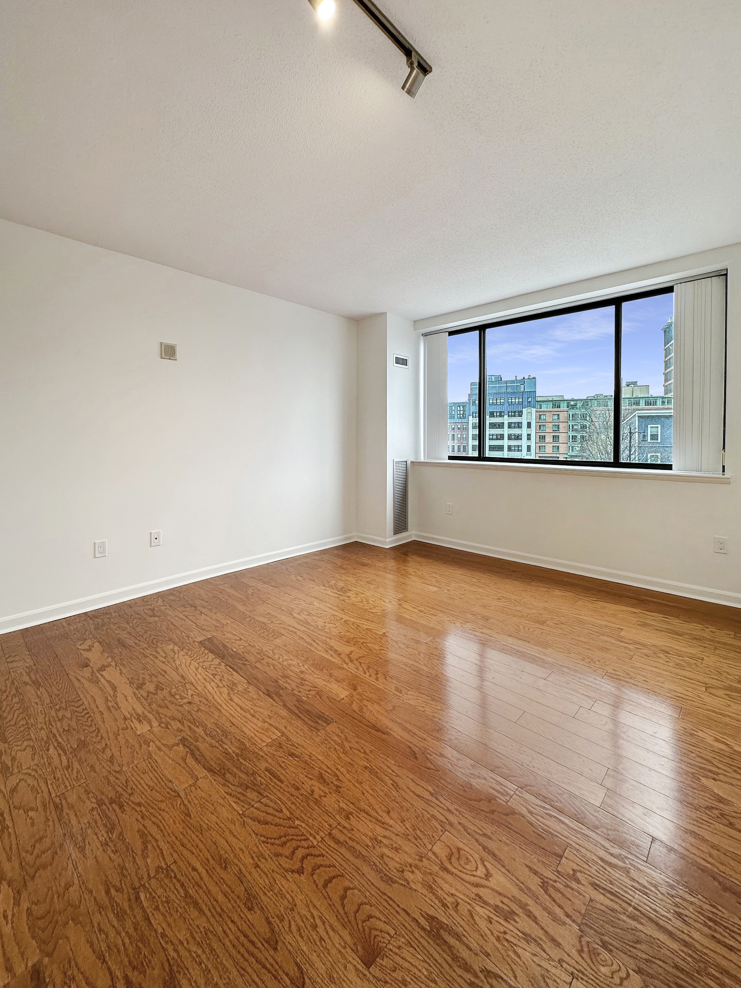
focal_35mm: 14
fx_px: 400
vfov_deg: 102.1
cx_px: 370
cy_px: 494
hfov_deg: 85.7
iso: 64
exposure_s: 1/120
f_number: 2.2
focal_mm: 2.22
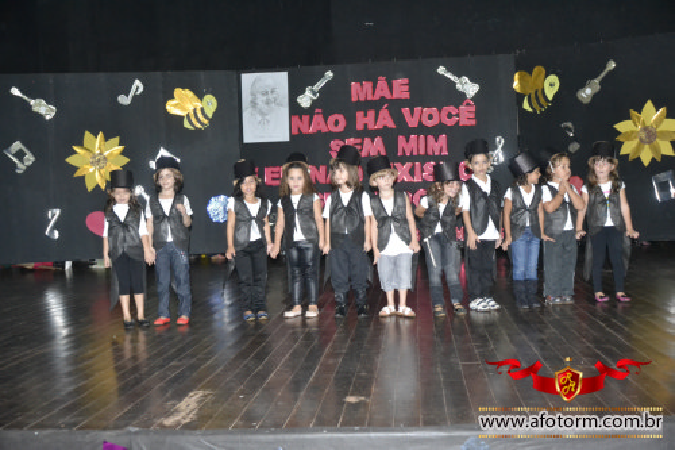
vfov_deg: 28.9
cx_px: 338
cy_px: 225
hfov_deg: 42.3
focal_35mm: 46
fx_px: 872
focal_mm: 31
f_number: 4
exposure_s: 1/60
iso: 3200
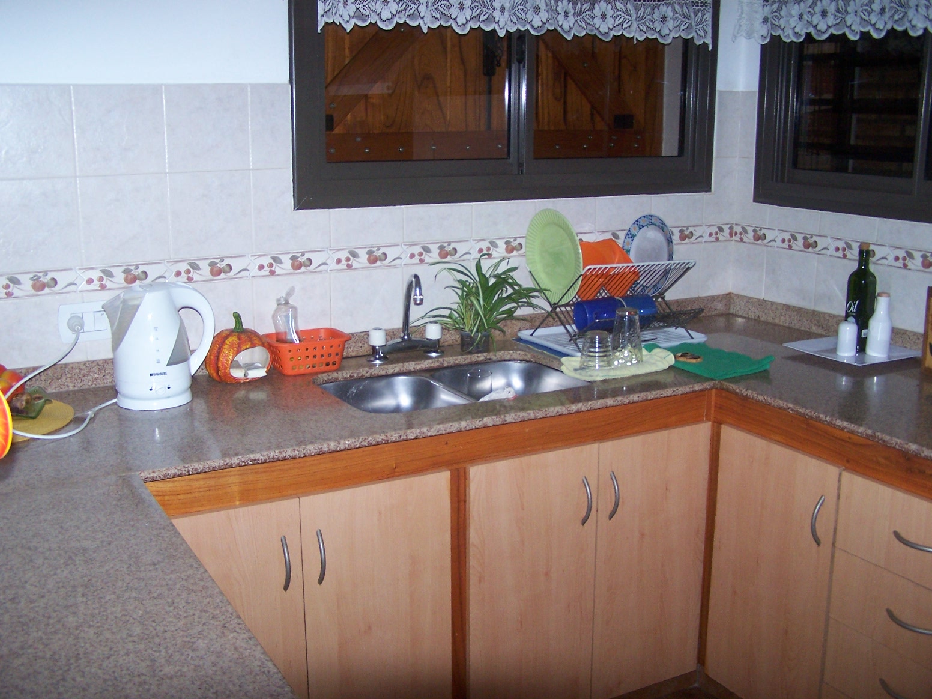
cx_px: 466
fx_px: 1023
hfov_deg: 49.0
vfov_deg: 37.7
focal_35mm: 38
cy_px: 350
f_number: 2.8
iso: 140
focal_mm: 6.3
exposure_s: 1/60
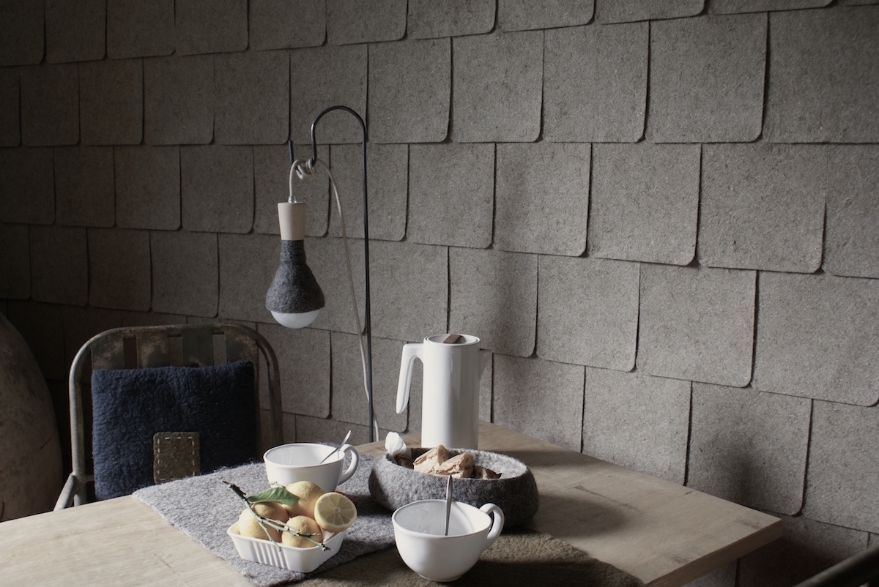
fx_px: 880
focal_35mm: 36
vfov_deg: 36.9
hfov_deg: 53.1
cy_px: 294
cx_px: 440
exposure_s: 1/40
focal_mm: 24
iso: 125
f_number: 4.5
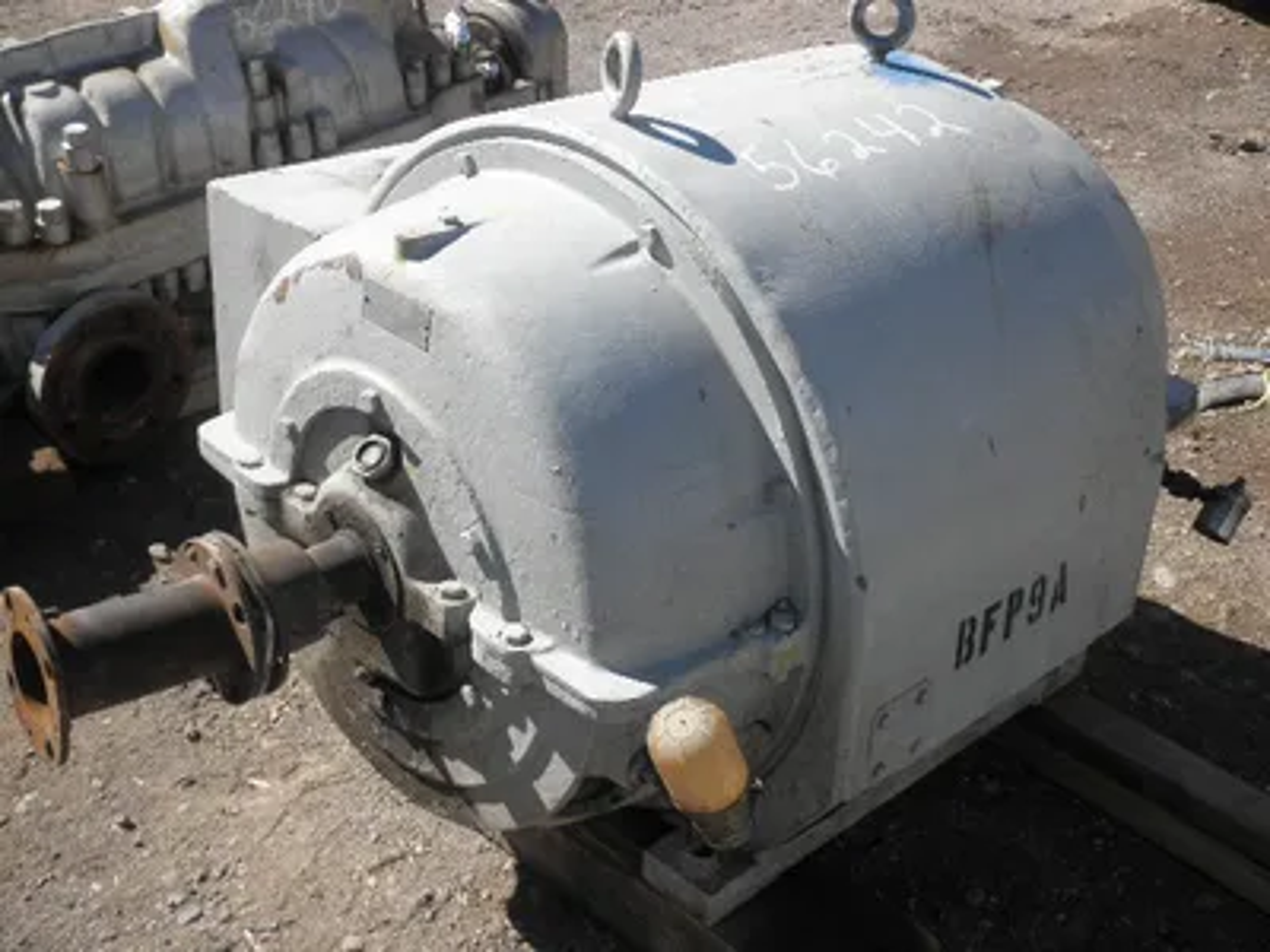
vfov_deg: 32.9
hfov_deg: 42.9
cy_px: 476
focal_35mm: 44
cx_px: 635
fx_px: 1614
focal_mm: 7.9
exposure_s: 1/80
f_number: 9.6
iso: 64
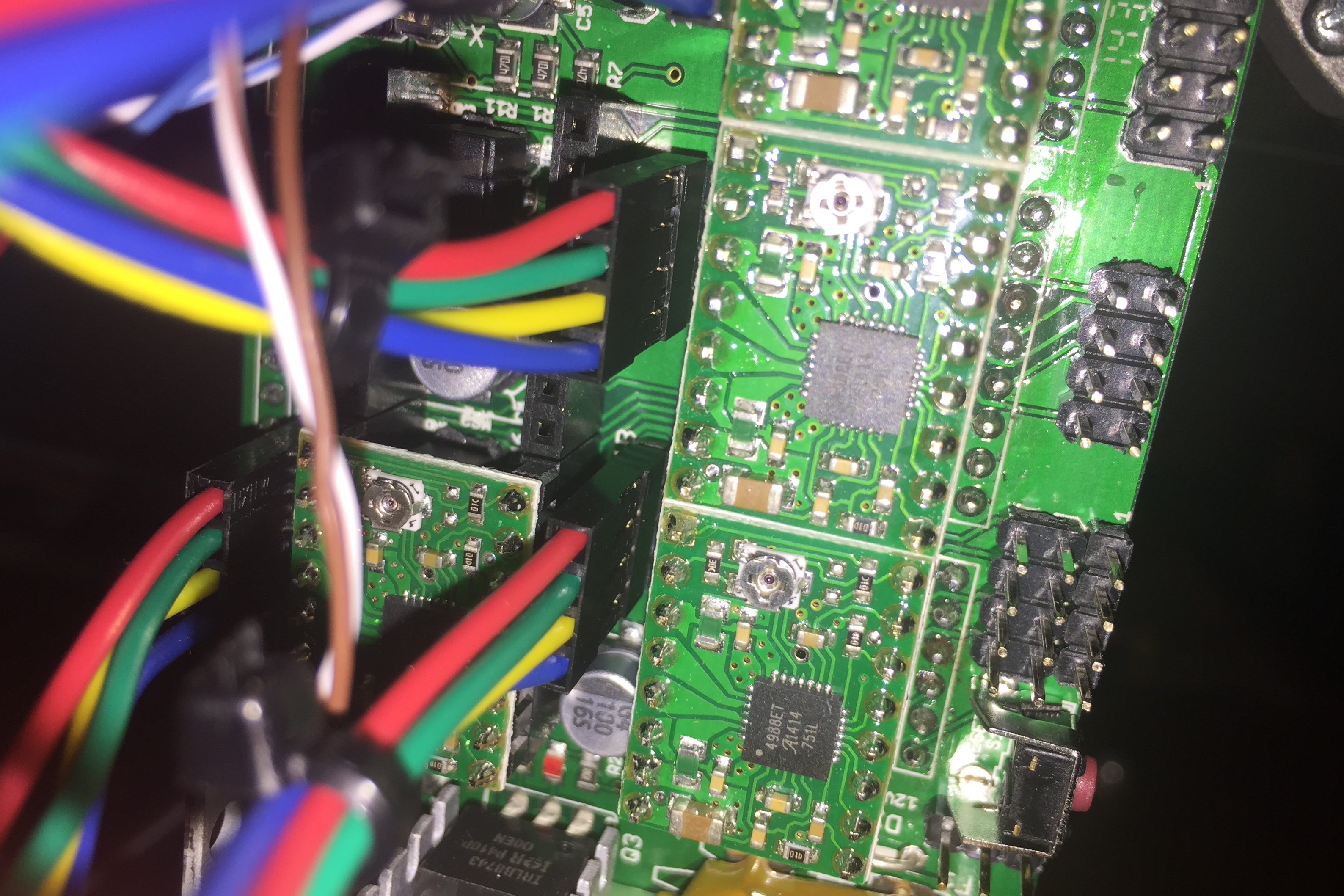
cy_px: 480
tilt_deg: -13.2
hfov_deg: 60.3
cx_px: 672
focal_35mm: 31
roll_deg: -9.5
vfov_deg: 42.3
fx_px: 1157
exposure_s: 1/297
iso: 32
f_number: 2.2
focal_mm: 4.15
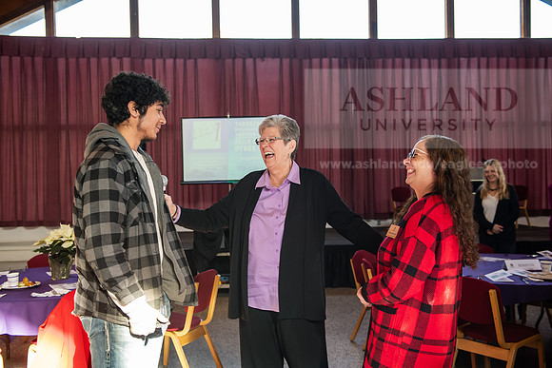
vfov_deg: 35.1
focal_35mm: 38
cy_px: 184
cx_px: 276
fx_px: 583
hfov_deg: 50.7
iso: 1000
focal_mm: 38
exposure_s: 1/250
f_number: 3.5
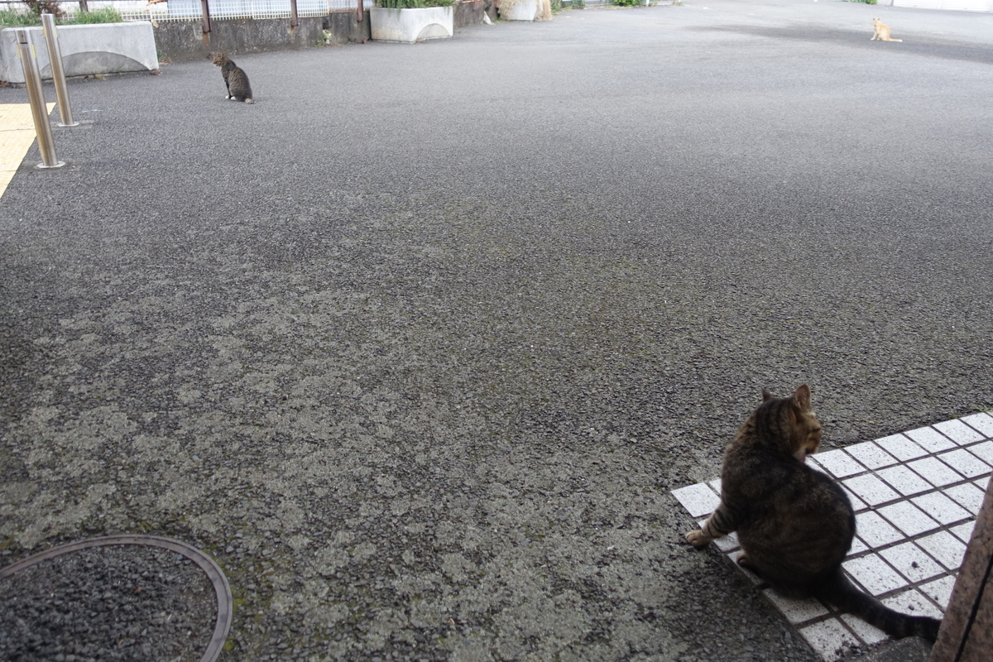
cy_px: 331
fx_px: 662
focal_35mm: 24
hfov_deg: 73.7
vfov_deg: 53.1
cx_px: 496
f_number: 1.8
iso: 125
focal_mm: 8.8
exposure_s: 1/30
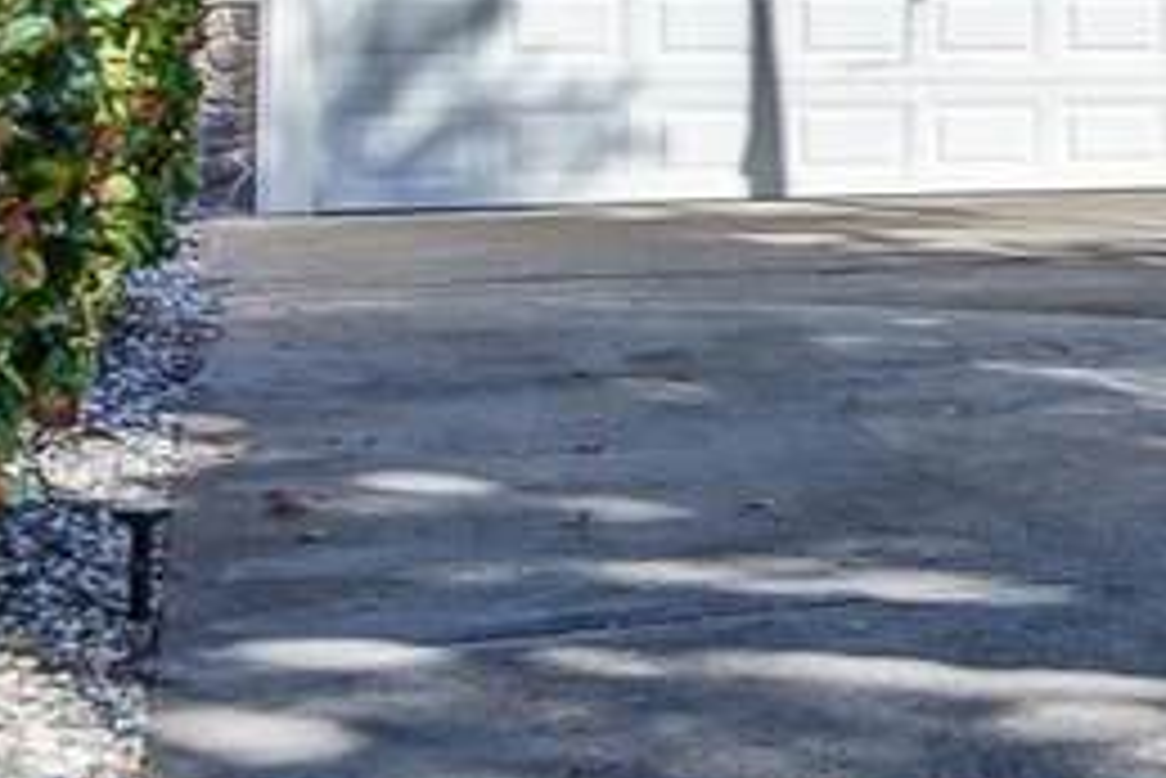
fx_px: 2560
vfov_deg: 15.8
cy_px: -398
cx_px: 2719
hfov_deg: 15.5
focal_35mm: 79
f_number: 8
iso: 320
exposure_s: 1/500
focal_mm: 16
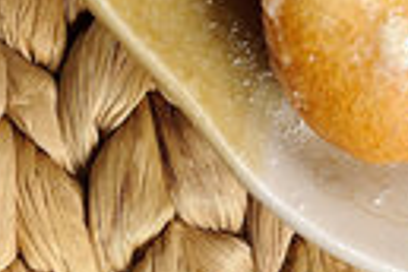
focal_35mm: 252
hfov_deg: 7.9
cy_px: -174
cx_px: 704
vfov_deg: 5.4
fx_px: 2856
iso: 200
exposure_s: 1/160
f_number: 11
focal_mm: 60
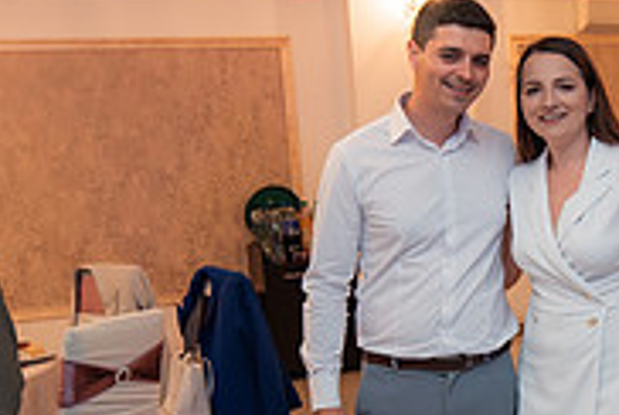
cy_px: 287
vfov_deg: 20.9
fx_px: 1119
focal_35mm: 65
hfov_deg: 29.1
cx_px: 608
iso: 1600
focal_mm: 17
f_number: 2.8
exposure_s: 1/200
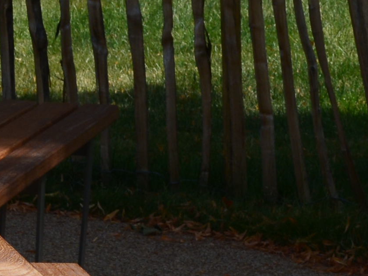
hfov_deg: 5.8
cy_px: 417
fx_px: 3517
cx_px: -401
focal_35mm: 331
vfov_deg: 4.5
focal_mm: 32
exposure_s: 1/250
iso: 200
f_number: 10
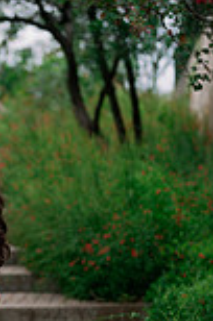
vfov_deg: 14.0
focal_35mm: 146
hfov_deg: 9.2
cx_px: -64
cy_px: 229
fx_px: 1302
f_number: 2
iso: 80
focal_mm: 50
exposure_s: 1/400
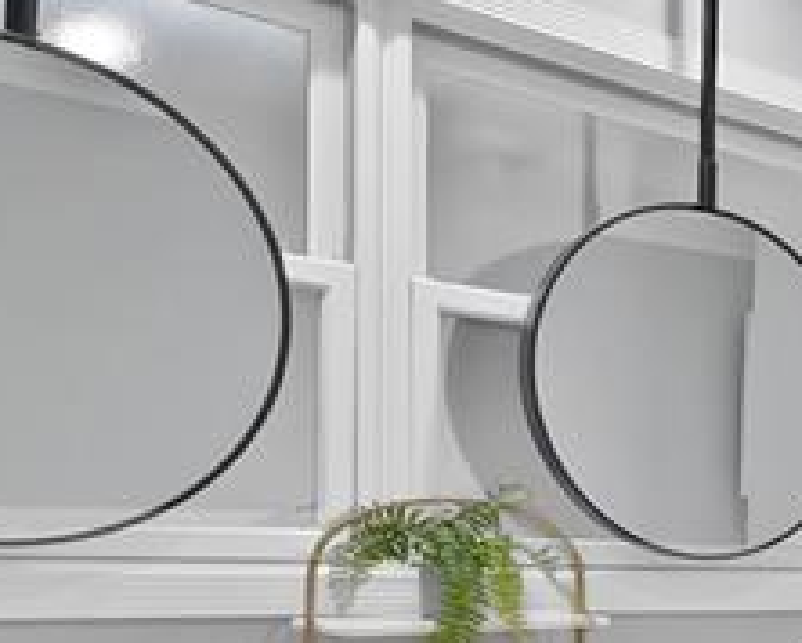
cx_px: 1192
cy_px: 571
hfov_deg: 26.5
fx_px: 1235
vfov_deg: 28.1
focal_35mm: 52
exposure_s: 1/2
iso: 640
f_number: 9
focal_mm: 12
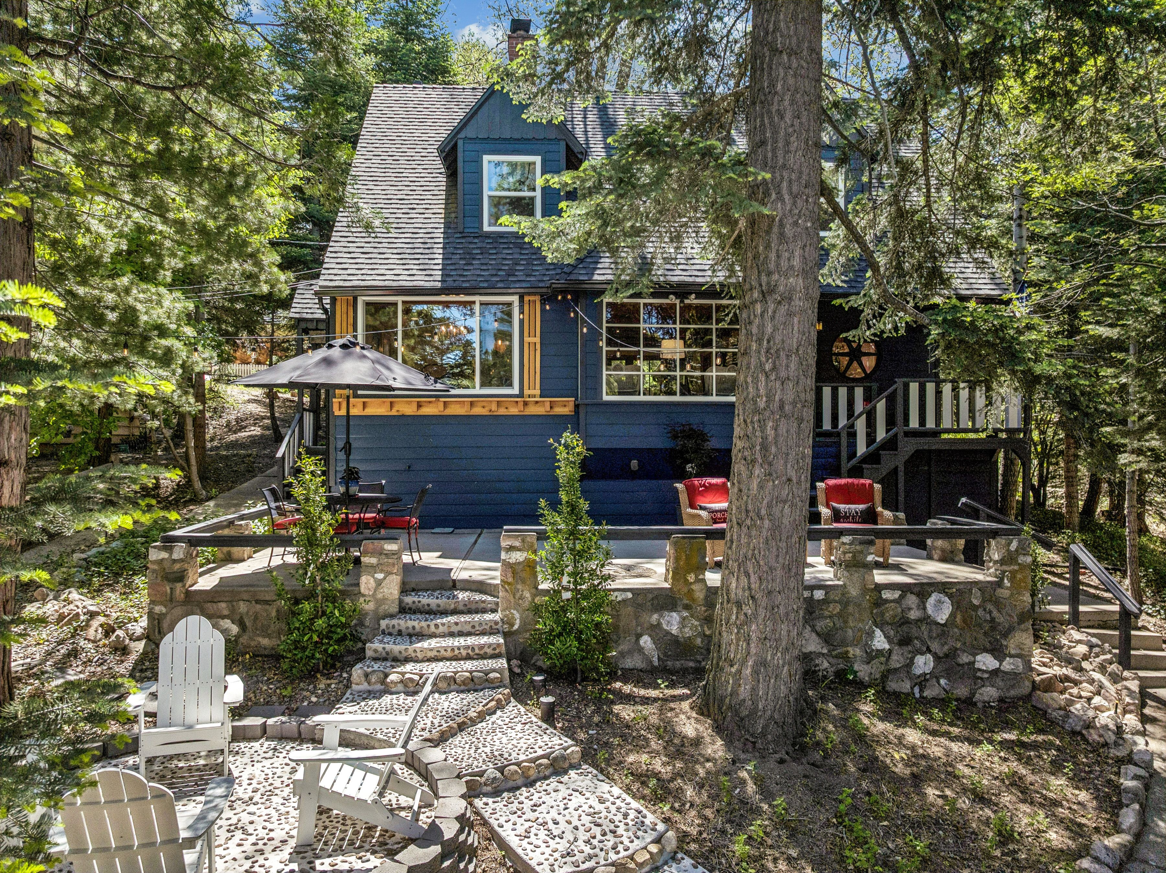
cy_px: 436
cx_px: 583
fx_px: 808
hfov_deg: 71.6
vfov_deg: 56.8
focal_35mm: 24
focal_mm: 12.3
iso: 100
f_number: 2.8
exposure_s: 1/50
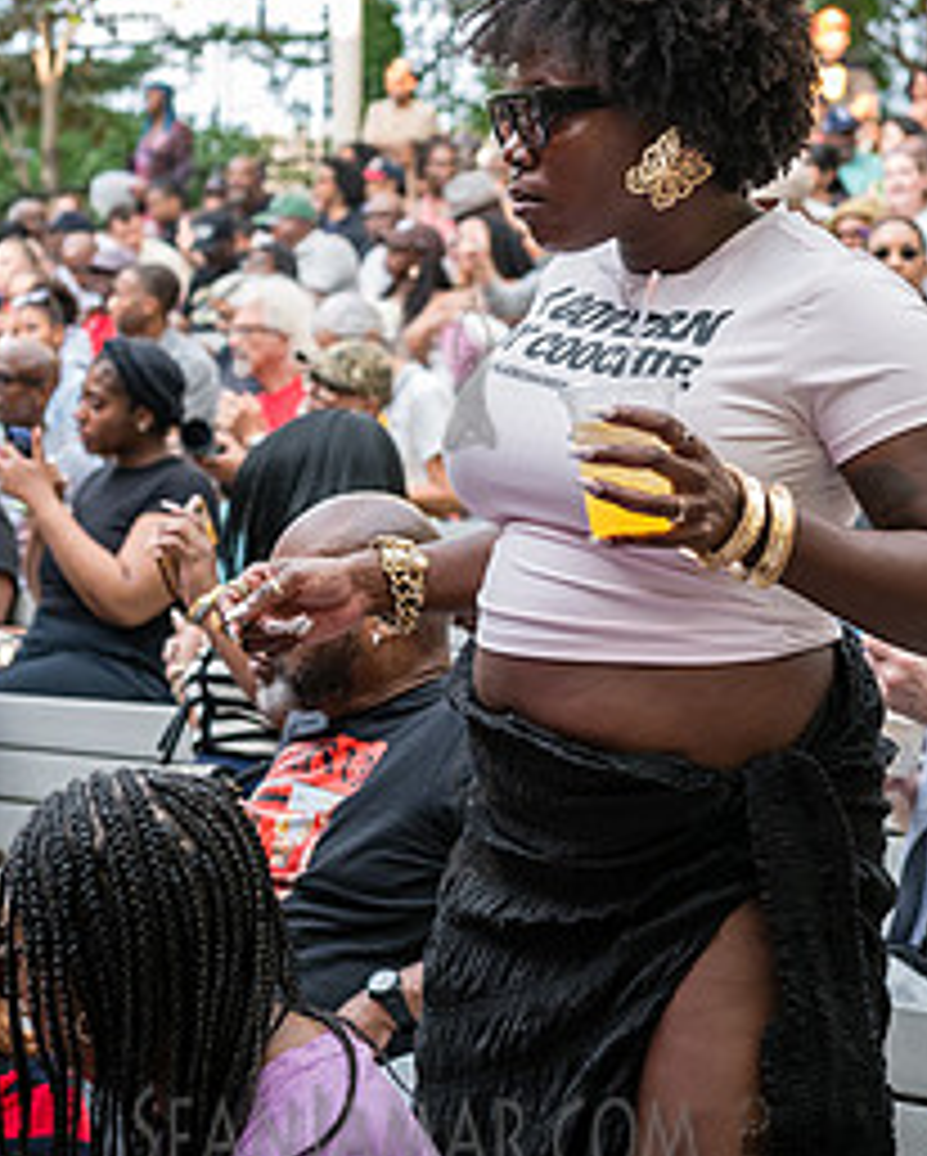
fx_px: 4385
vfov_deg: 15.0
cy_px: 371
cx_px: 468
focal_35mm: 128
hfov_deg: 12.1
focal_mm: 60
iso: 1000
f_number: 4.5
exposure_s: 1/200
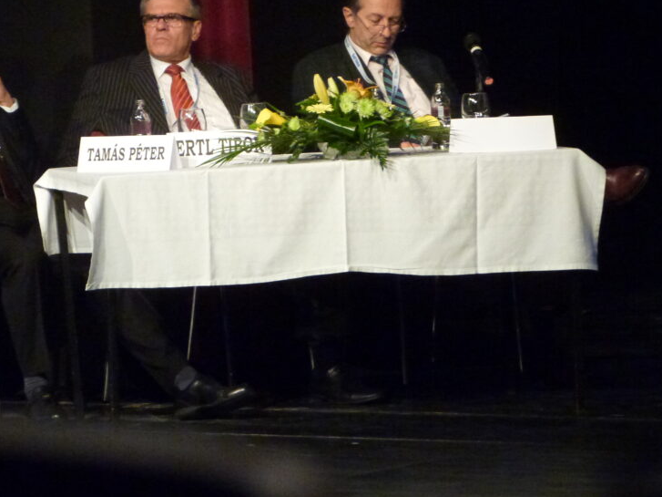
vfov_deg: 6.1
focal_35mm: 245
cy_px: 172
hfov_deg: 8.1
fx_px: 4685
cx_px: 260
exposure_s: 1/30
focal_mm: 31.3
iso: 800
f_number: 3.8
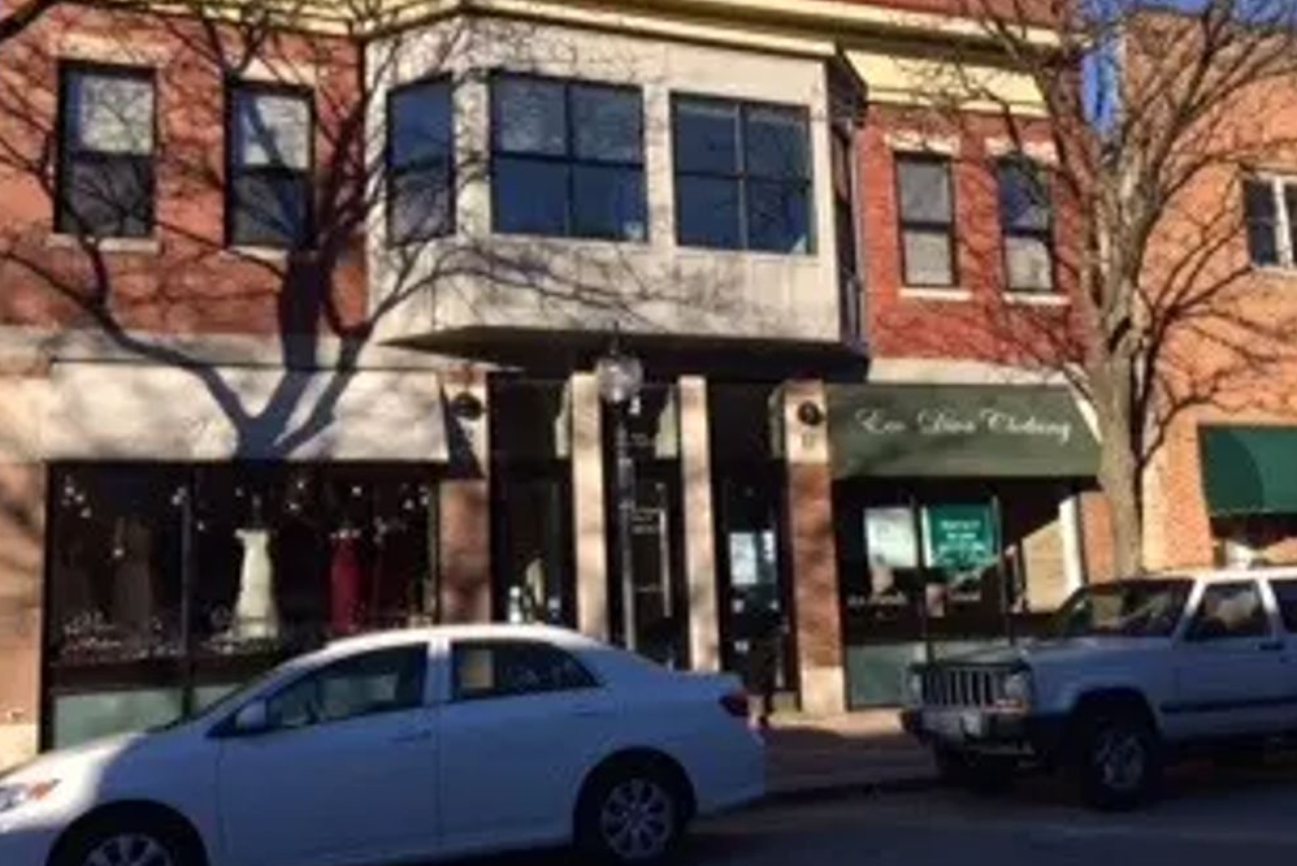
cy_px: 433
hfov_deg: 58.7
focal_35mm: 32
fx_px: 1153
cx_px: 647
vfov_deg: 41.1
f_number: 2.2
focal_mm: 4.12
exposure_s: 1/1642
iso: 32
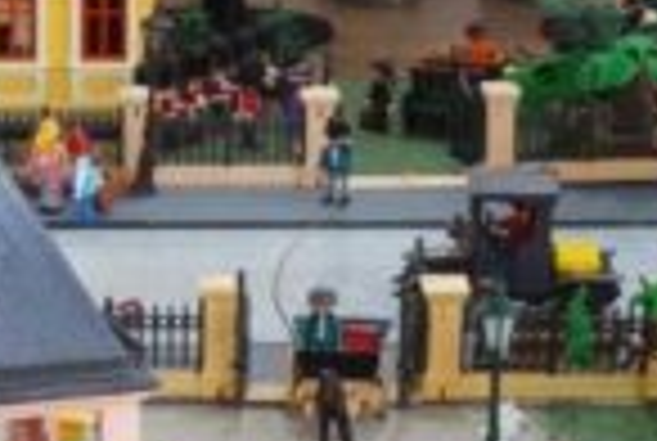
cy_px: 646
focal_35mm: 191
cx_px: 194
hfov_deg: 10.7
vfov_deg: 7.1
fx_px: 3493
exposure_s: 1/50
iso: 800
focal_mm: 10.2
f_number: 4.5
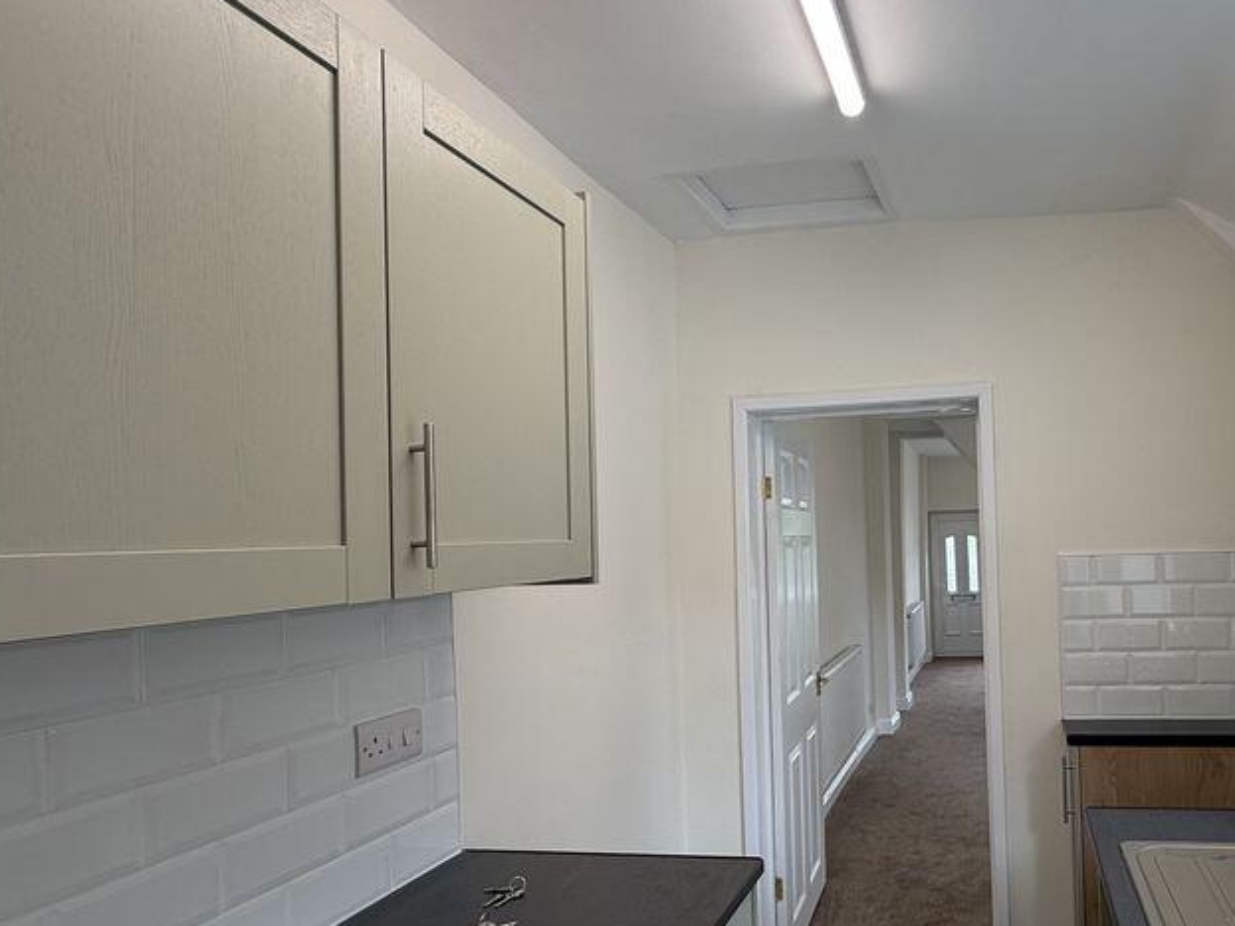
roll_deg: +1.8
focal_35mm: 23
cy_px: 520
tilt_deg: +1.6
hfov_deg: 70.0
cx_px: 896
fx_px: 820
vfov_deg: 58.7
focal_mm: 2.22
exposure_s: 1/100
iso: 40
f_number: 2.2
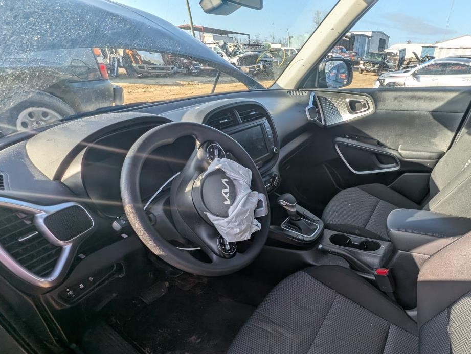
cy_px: 245
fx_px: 245
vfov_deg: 69.0
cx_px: 314
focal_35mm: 18
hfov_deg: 84.7
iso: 36
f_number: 2.2
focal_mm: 1.95
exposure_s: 1/357
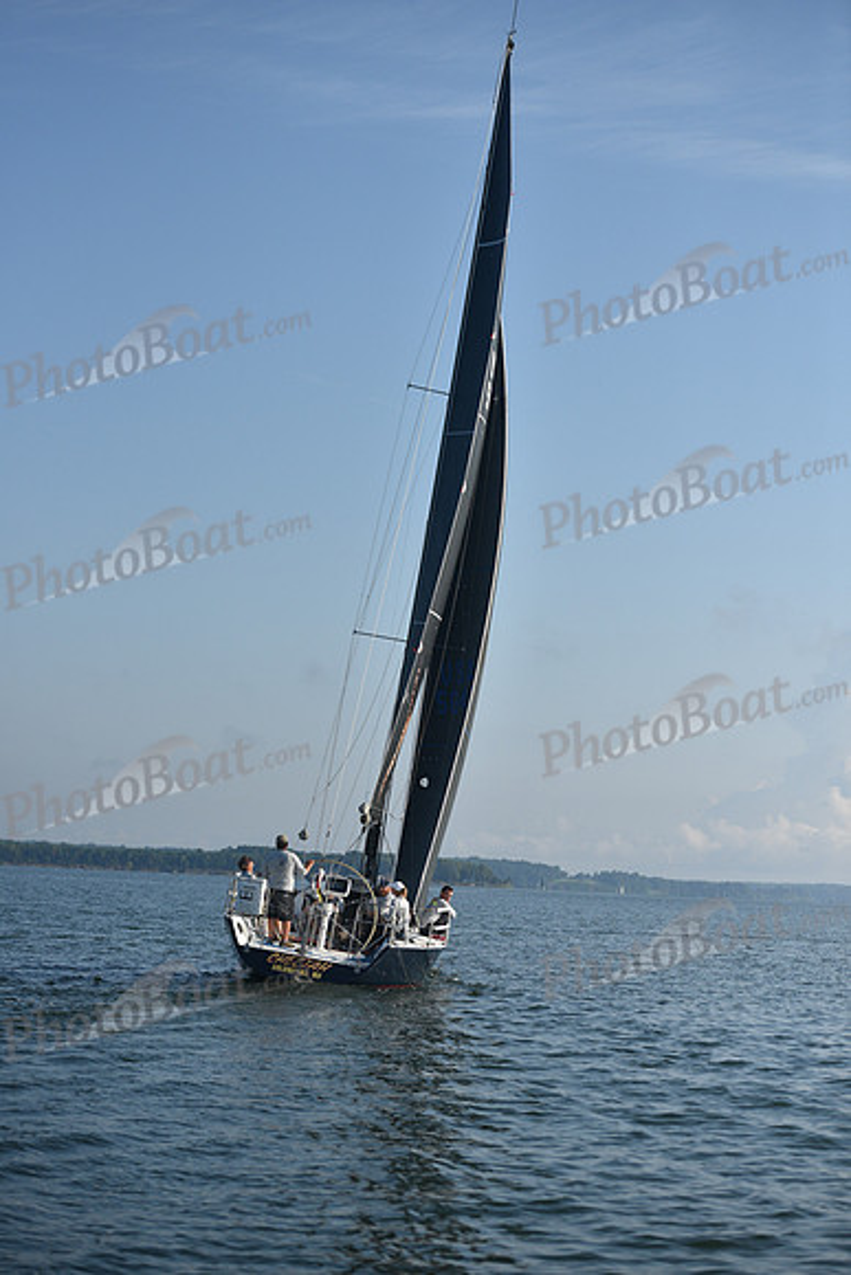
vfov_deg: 28.8
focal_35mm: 70
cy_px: 638
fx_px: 2480
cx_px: 426
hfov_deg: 19.5
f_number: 3.2
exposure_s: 1/8000
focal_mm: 70
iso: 320
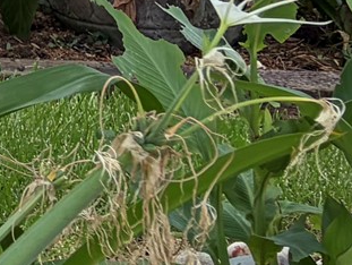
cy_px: -409
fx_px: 1741
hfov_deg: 9.6
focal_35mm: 171
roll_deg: +0.6
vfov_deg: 7.9
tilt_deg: +2.1
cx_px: -624
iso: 50
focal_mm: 5.96
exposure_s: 1/959
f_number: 1.6
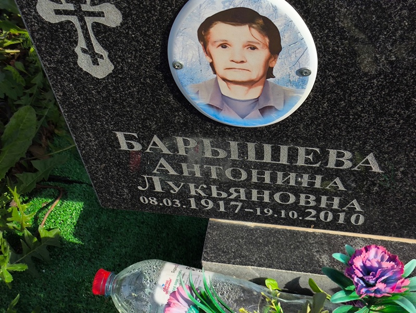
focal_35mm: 50
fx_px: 601
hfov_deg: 38.2
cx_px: 208
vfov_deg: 29.1
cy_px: 156
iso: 50
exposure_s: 1/1351
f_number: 1.7
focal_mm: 4.71
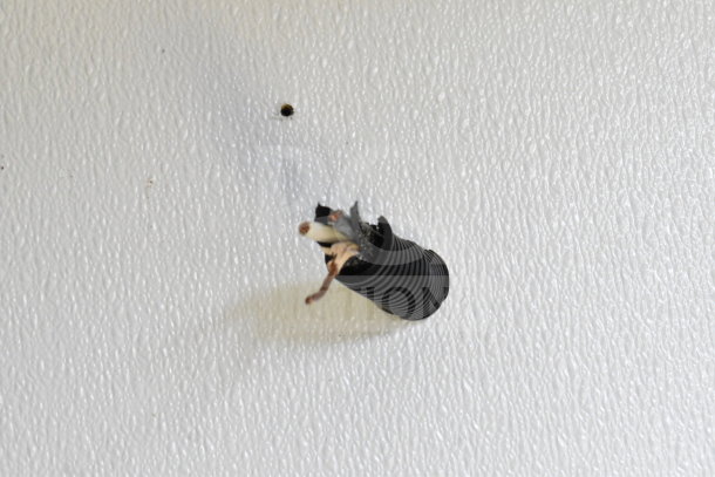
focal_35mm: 82
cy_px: 238
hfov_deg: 24.6
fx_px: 1639
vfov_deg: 16.6
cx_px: 358
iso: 6400
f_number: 9
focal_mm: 55
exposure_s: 1/250
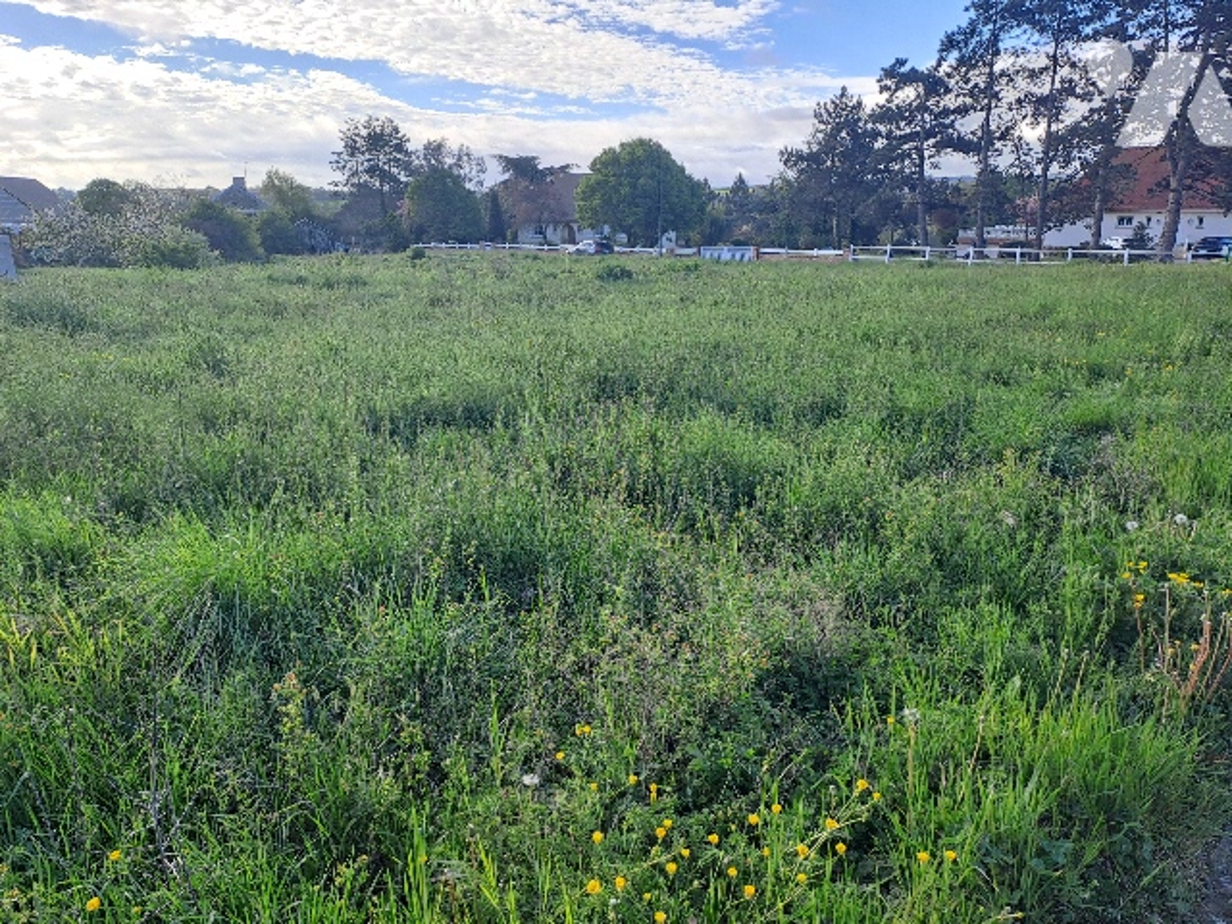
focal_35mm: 25
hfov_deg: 69.4
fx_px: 890
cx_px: 616
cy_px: 462
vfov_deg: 54.9
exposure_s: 1/396
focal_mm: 4.65
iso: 32
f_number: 1.8
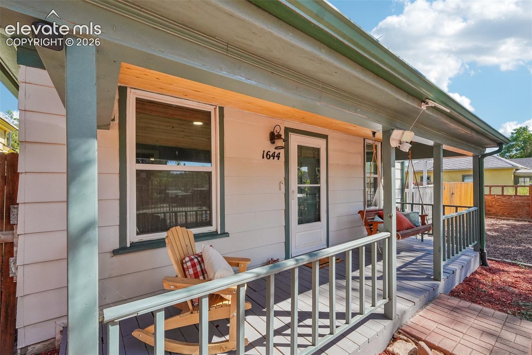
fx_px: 222
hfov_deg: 100.4
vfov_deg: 77.3
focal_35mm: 15
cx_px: 266
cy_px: 178
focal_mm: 10
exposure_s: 1/500
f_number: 8
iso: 800
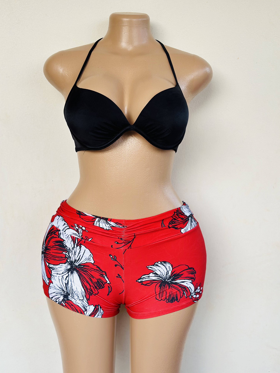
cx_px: 140
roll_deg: -0.6
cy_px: 186
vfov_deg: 39.7
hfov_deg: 30.3
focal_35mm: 48
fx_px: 518
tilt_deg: -16.1
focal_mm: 6.86
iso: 125
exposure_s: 1/65
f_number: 1.78
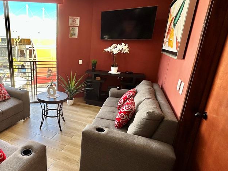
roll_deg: +0.1
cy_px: 90
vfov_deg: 58.8
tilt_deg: -15.3
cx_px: 55
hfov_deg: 68.8
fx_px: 151
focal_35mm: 23
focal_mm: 2.22
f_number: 2.2
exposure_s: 1/132
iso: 40
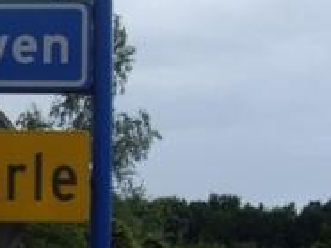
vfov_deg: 11.2
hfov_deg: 14.3
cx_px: -137
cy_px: 252
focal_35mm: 131
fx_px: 1251
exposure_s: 1/500
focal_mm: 7.9
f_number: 2.8
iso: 64
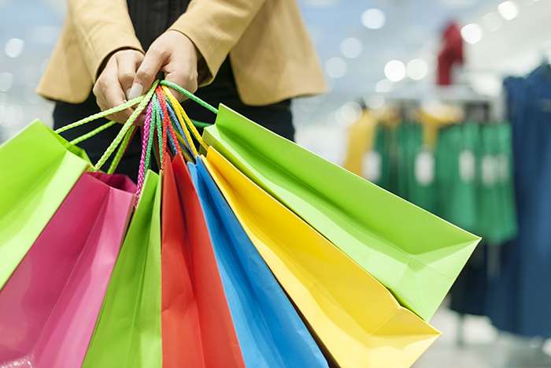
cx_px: 276
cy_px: 184
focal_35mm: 50
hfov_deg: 39.6
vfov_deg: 27.0
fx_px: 765
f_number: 2.2
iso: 160
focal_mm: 50
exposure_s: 1/60
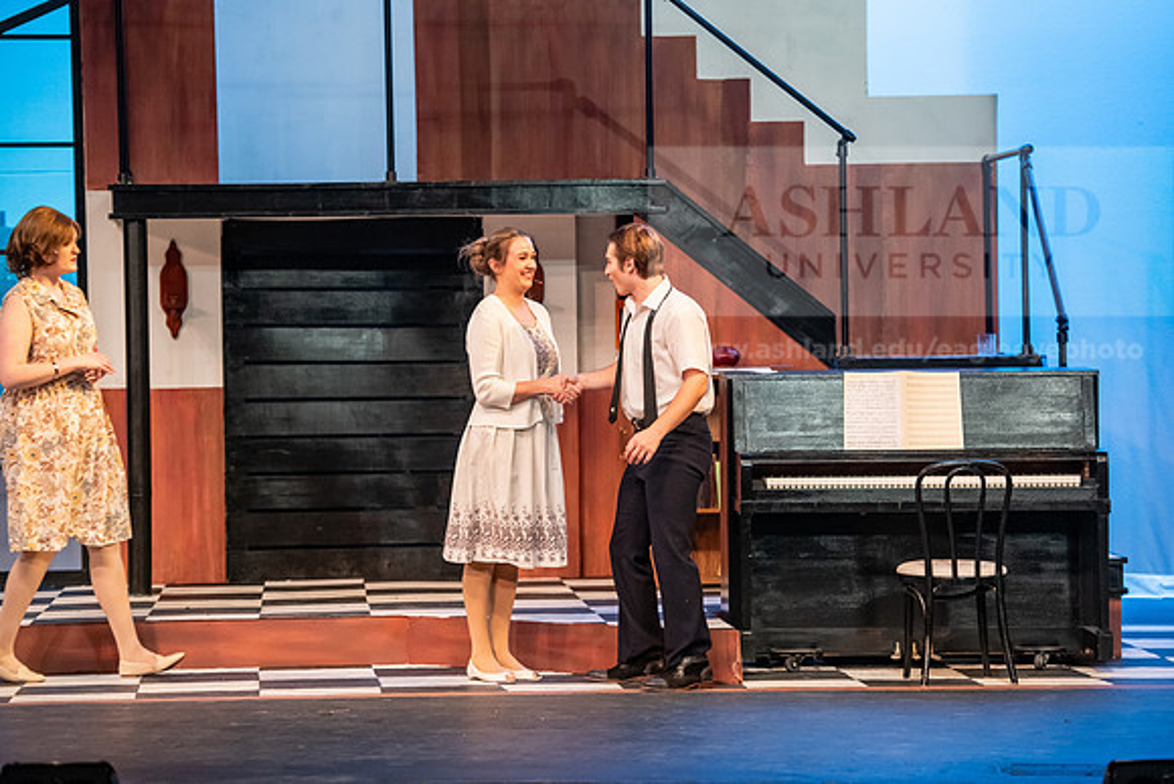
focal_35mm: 125
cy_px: 392
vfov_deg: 11.0
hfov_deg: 16.4
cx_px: 587
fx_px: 4077
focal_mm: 125
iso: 2500
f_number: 3.2
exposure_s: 1/200
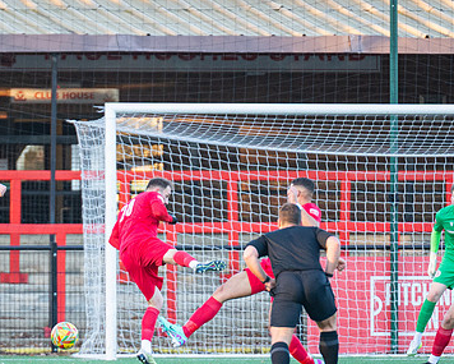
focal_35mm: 811
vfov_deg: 1.9
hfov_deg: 2.4
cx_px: 127
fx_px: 10900
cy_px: 243
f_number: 2.8
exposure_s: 1/1000
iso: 1600
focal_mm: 300
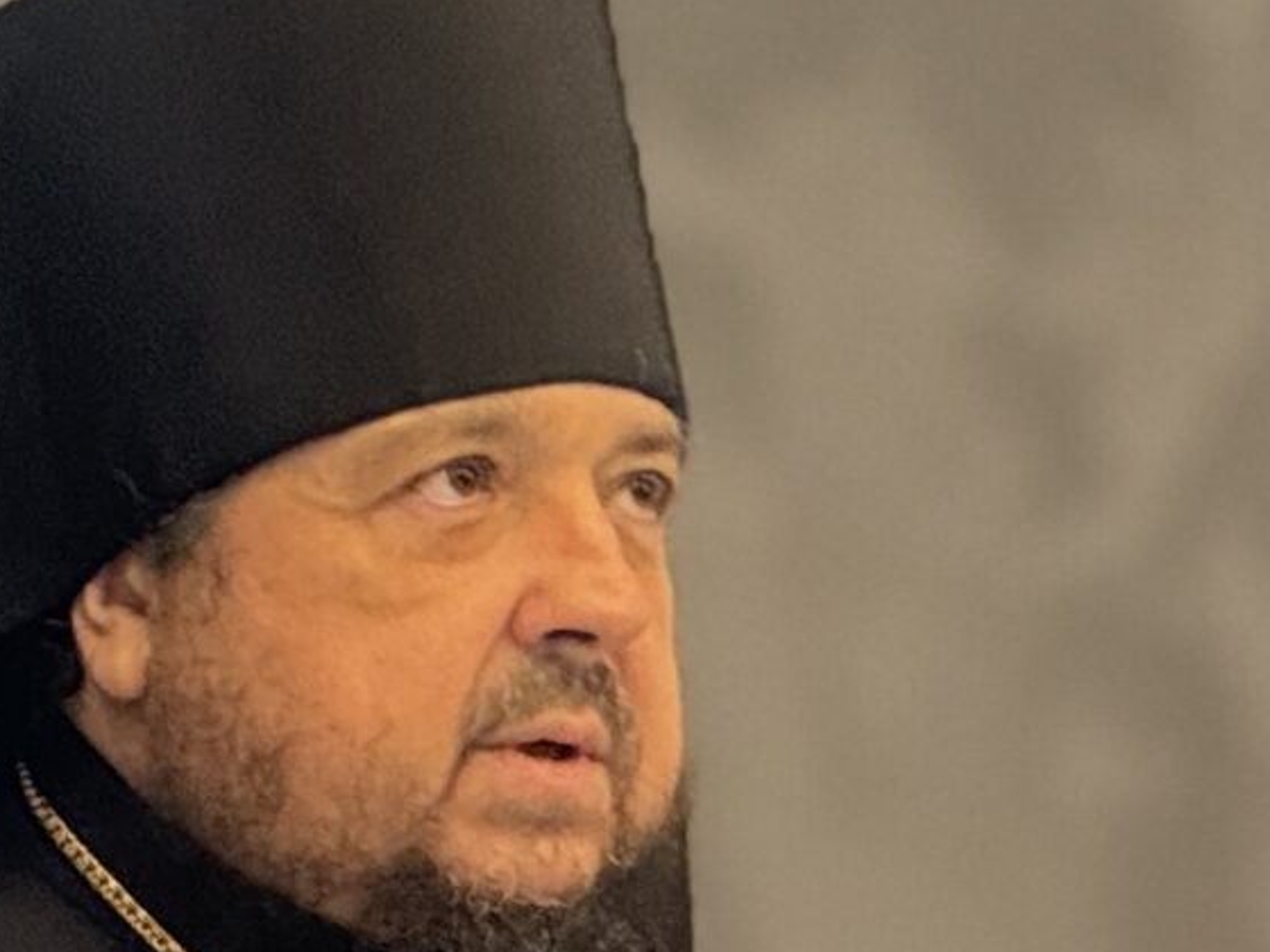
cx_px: 1238
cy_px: 1176
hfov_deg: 3.6
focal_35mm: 549
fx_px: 20142
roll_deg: +1.0
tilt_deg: +6.7
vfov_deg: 2.7
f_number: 2.8
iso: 500
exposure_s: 1/40
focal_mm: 15.66
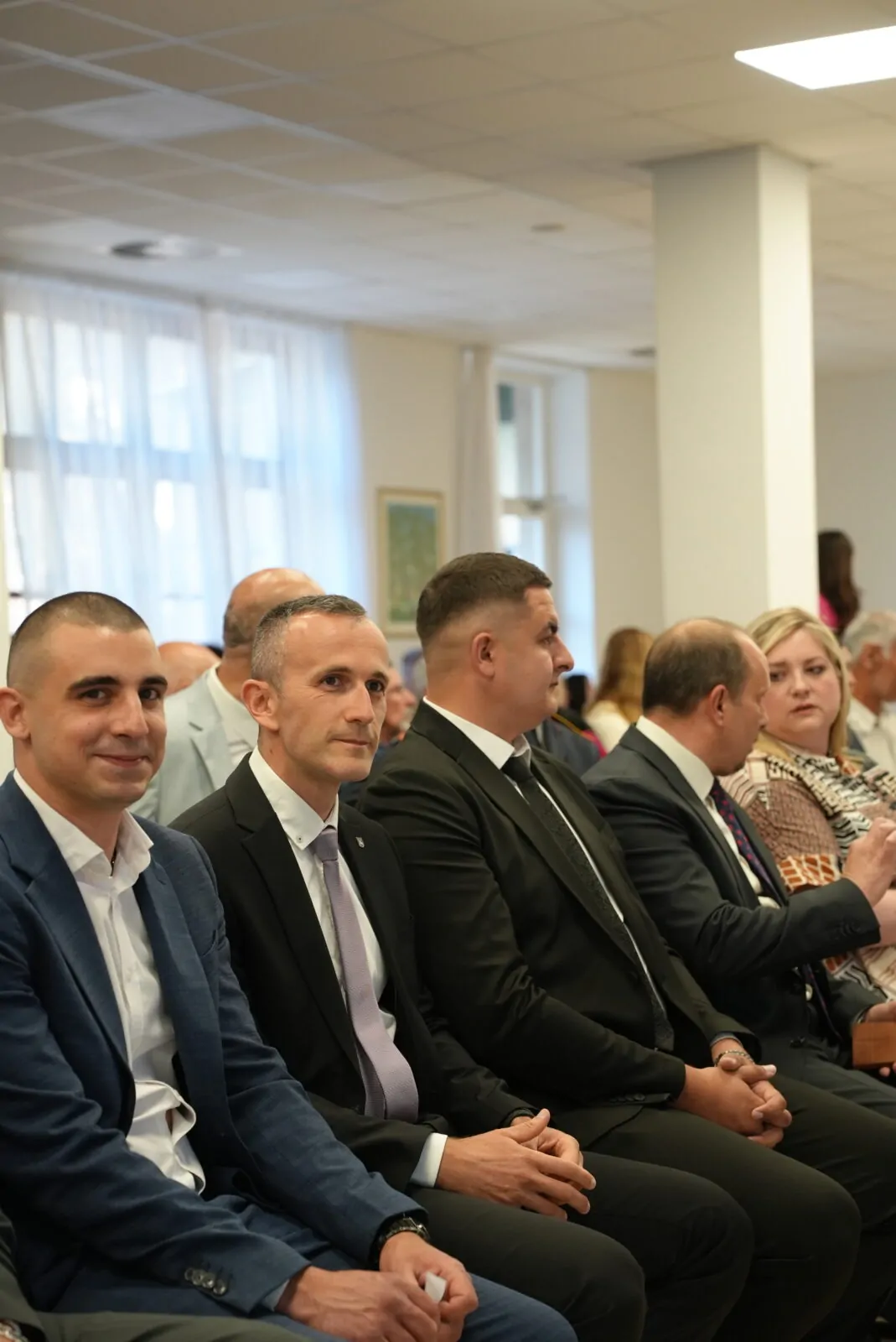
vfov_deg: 28.8
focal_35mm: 70
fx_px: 2609
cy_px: 671
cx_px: 448
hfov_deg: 19.5
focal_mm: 70
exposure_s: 1/160
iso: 2000
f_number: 4
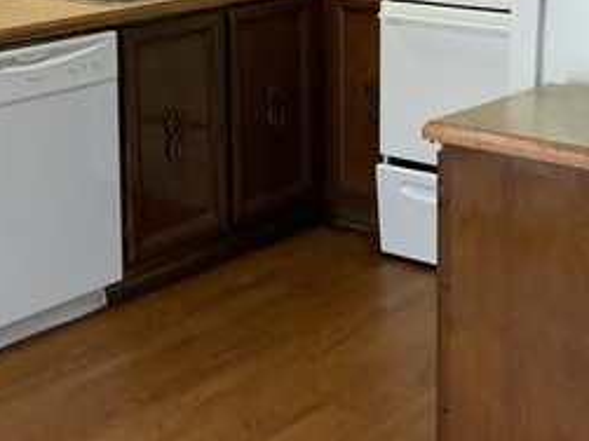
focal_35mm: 77
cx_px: 250
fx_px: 1310
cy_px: 35
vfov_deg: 18.8
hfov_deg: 25.3
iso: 250
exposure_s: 1/60
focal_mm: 3
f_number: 1.8
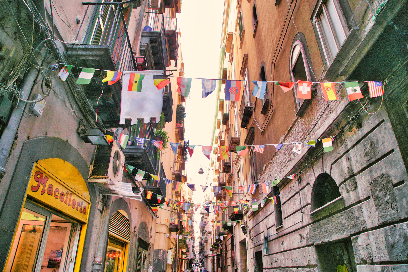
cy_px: 136
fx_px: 272
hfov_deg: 73.7
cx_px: 204
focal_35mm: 24
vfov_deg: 53.1
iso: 400
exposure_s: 1/125
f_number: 6.3
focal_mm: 24
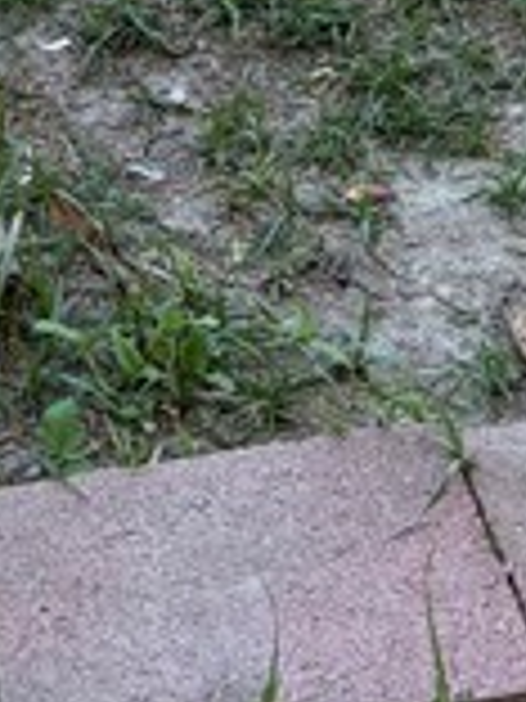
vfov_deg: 10.2
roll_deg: +1.3
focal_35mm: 171
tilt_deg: -17.5
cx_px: 49
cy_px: -932
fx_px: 3465
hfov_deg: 8.6
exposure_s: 1/456
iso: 64
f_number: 1.6
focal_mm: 5.96
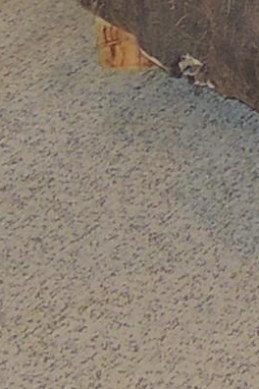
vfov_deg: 7.7
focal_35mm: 242
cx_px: 1008
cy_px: -660
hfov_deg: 5.1
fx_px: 2611
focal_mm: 5.3
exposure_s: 1/30
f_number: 3.1
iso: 200
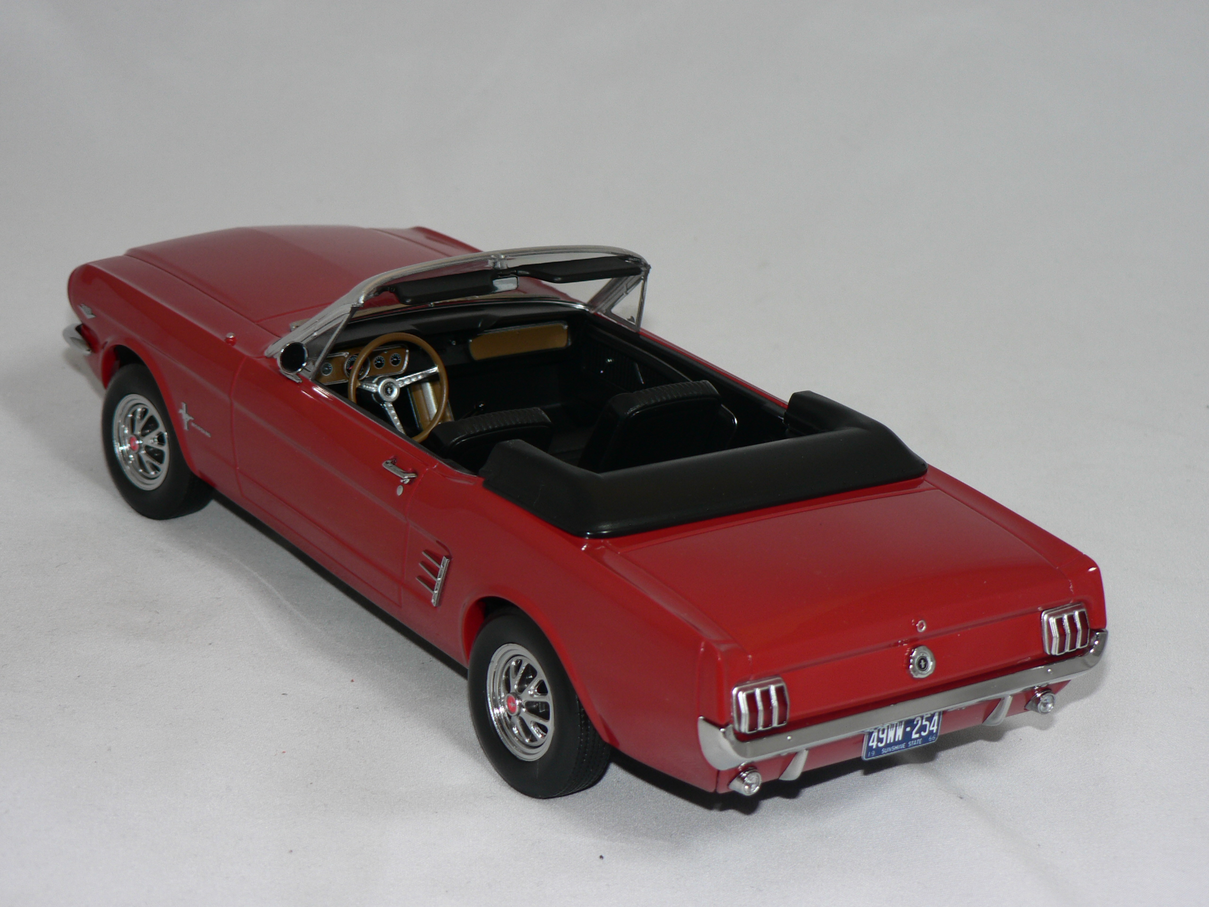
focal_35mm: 79
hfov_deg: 24.7
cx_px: 604
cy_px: 454
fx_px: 2759
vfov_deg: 18.7
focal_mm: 13.1
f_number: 3.2
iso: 80
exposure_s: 1/60
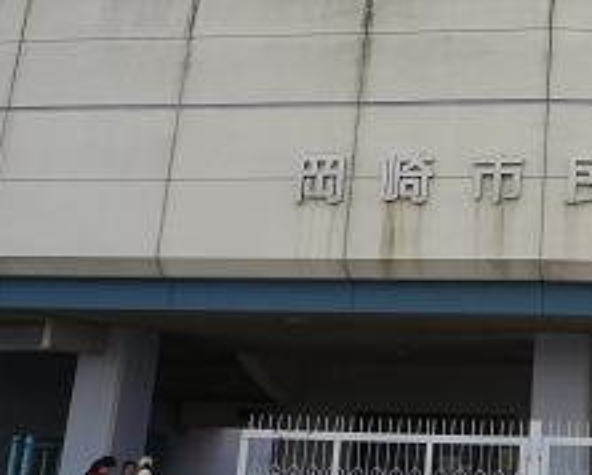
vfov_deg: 24.0
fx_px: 1105
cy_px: 125
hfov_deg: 27.7
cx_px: 632
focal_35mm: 63
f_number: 3.3
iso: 100
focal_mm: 4.7
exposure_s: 1/640
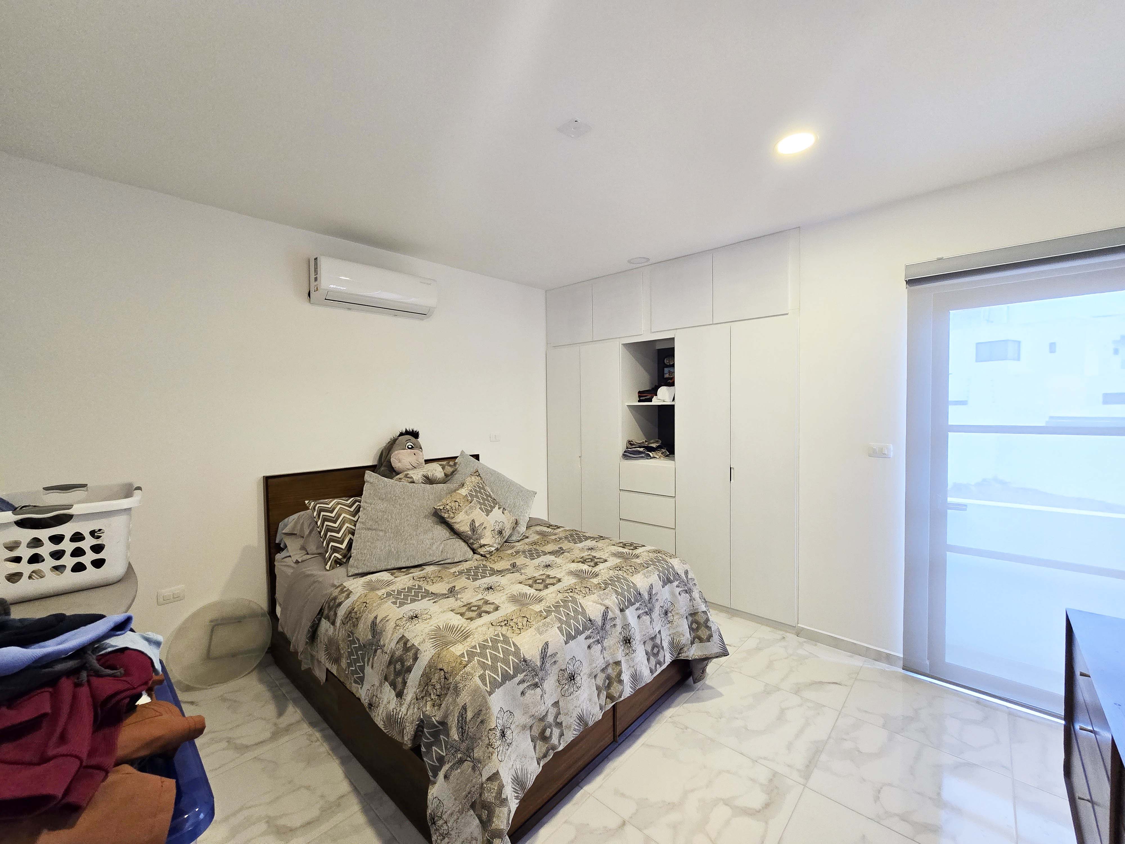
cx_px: 562
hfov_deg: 106.2
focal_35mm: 13
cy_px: 422
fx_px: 422
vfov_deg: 89.9
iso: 250
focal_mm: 2.2
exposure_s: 1/60
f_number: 2.2
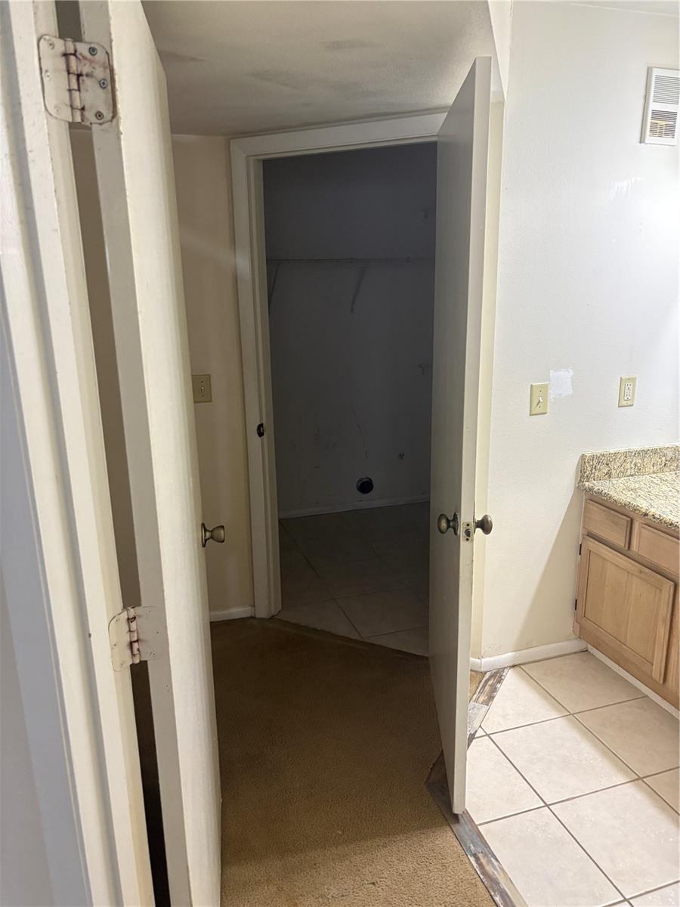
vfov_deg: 67.3
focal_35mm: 26
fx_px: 681
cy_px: 454
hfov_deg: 53.1
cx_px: 340
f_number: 1.6
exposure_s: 1/60
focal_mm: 5.96
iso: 200
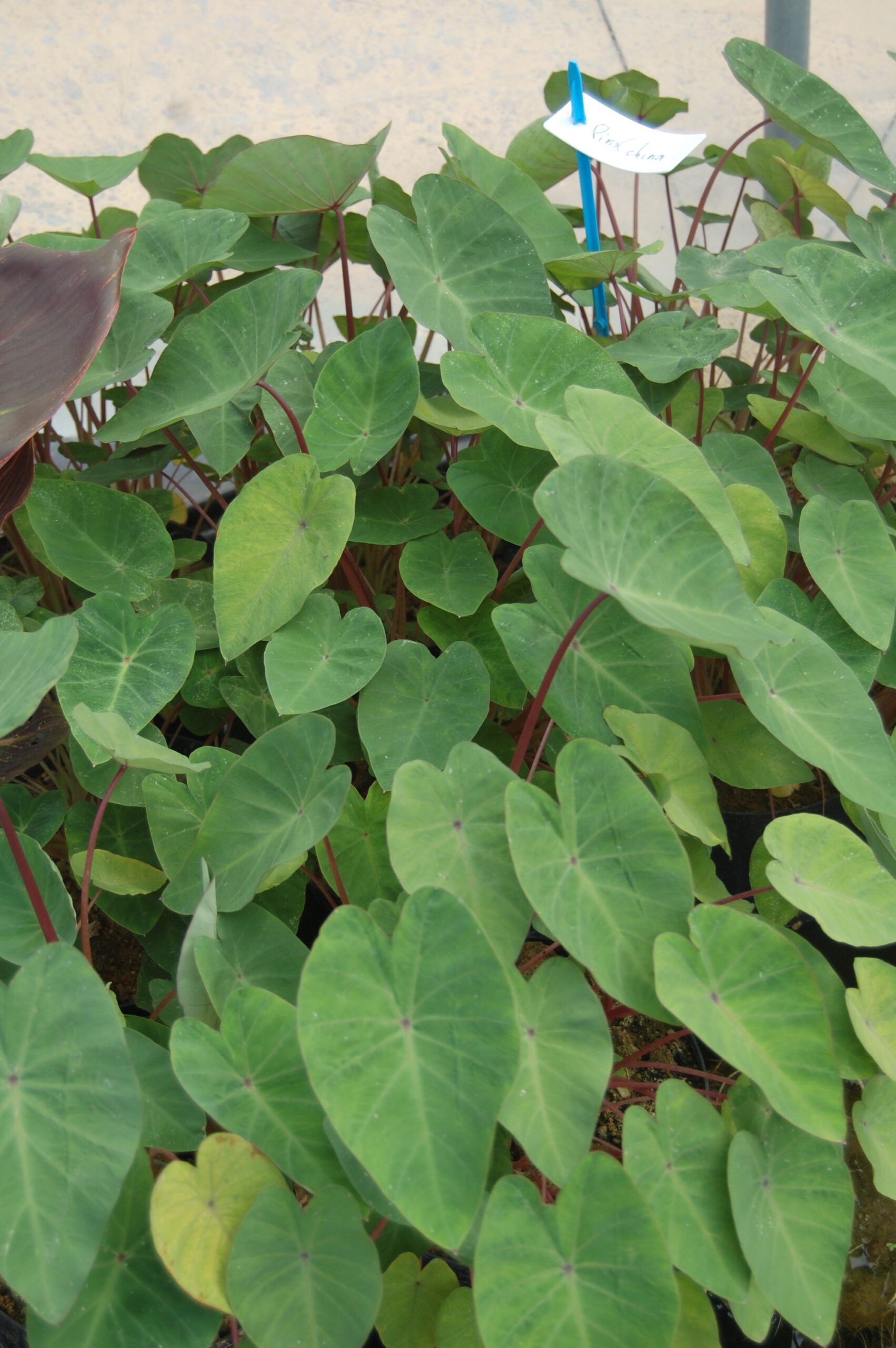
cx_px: 448
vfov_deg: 35.1
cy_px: 674
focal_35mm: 57
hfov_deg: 23.7
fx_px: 2132
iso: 320
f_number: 4.8
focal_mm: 38
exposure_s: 1/500
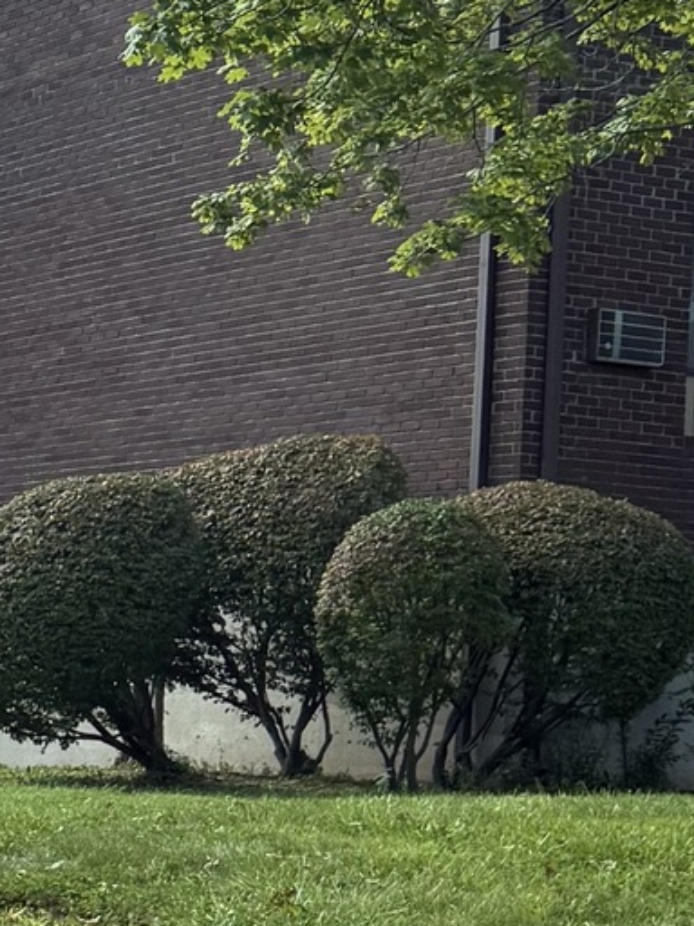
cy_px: 787
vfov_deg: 18.0
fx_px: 2887
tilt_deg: +0.8
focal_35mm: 108
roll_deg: -3.1
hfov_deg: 12.0
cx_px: -759
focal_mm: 6.76
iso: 100
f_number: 1.78
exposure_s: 1/2232
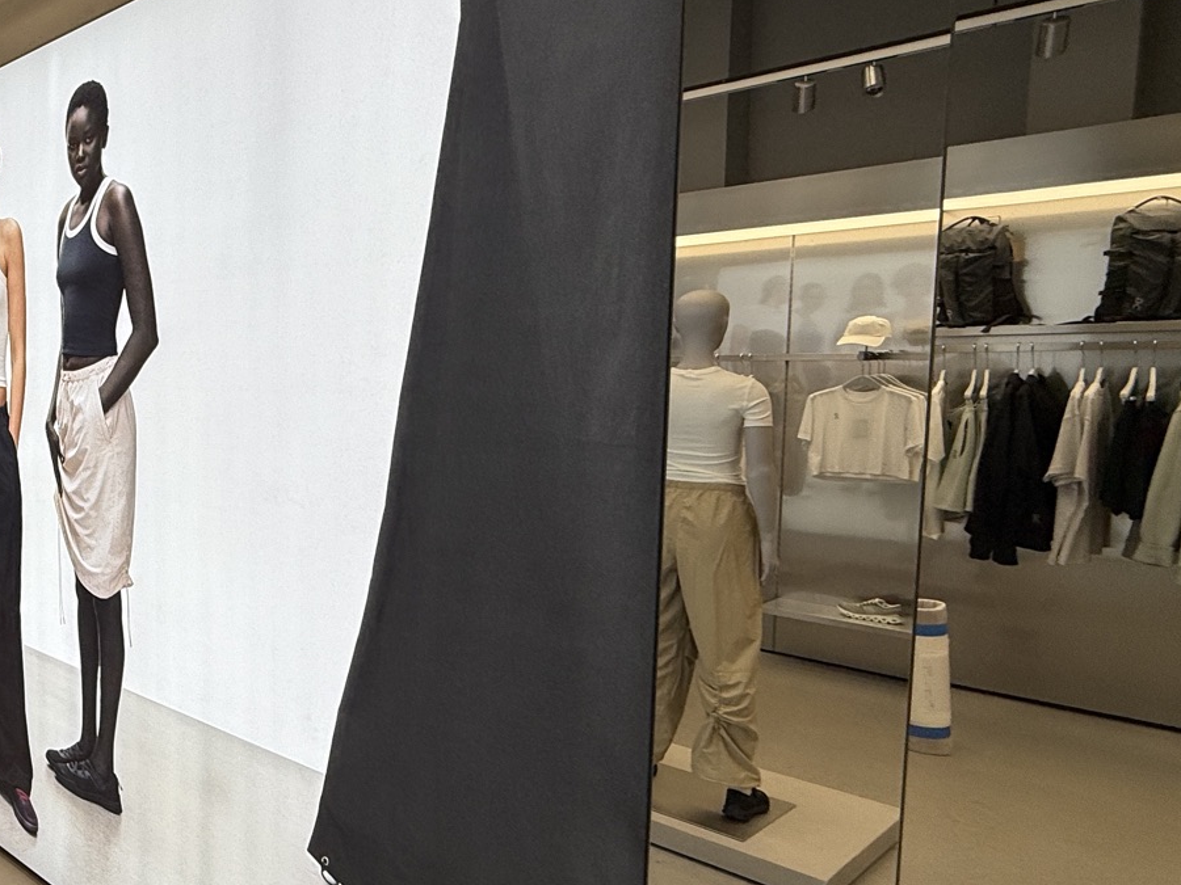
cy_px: 448
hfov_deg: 52.9
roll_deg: -0.2
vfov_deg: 49.7
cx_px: 52
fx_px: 955
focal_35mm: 28
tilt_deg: -3.9
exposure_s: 1/230
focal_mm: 2.22
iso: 50
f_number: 2.2
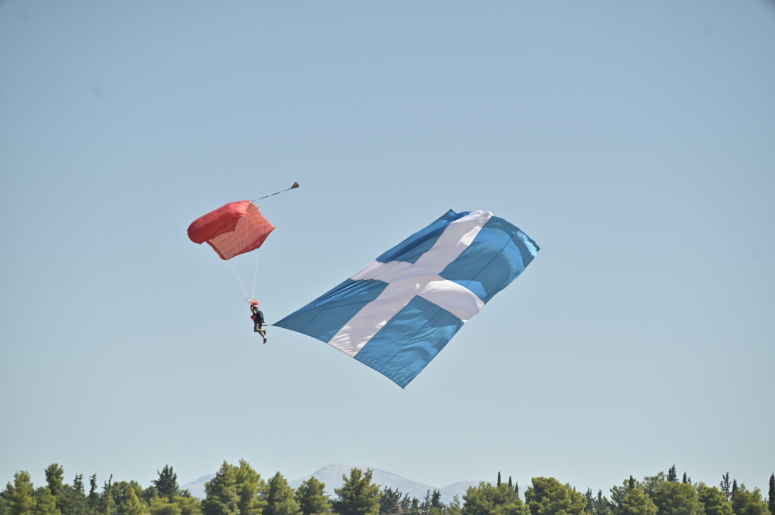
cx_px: 388
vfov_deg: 6.9
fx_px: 4302
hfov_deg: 10.3
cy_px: 258
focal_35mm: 200
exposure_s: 1/4000
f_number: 5.6
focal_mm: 200
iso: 500
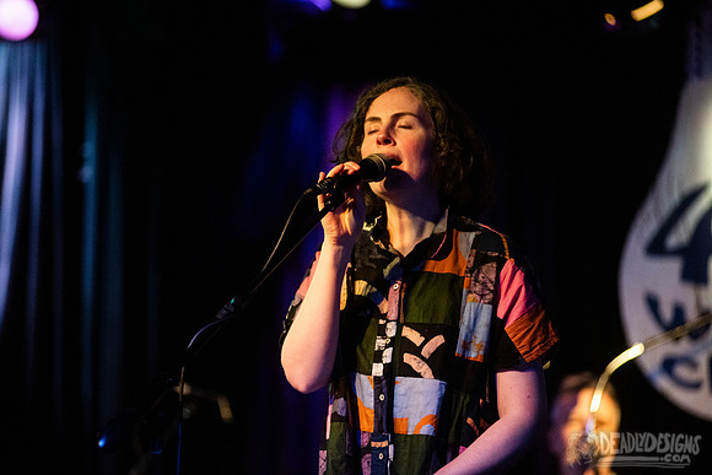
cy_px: 230
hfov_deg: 10.0
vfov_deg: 6.6
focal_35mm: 207
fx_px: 4090
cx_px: 344
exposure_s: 1/160
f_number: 3.2
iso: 2000
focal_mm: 200
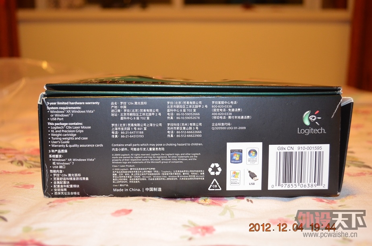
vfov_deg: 29.7
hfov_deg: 43.7
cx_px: 186
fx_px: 464
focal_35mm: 45
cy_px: 123
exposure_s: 1/60
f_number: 4.5
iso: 1400
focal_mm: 30
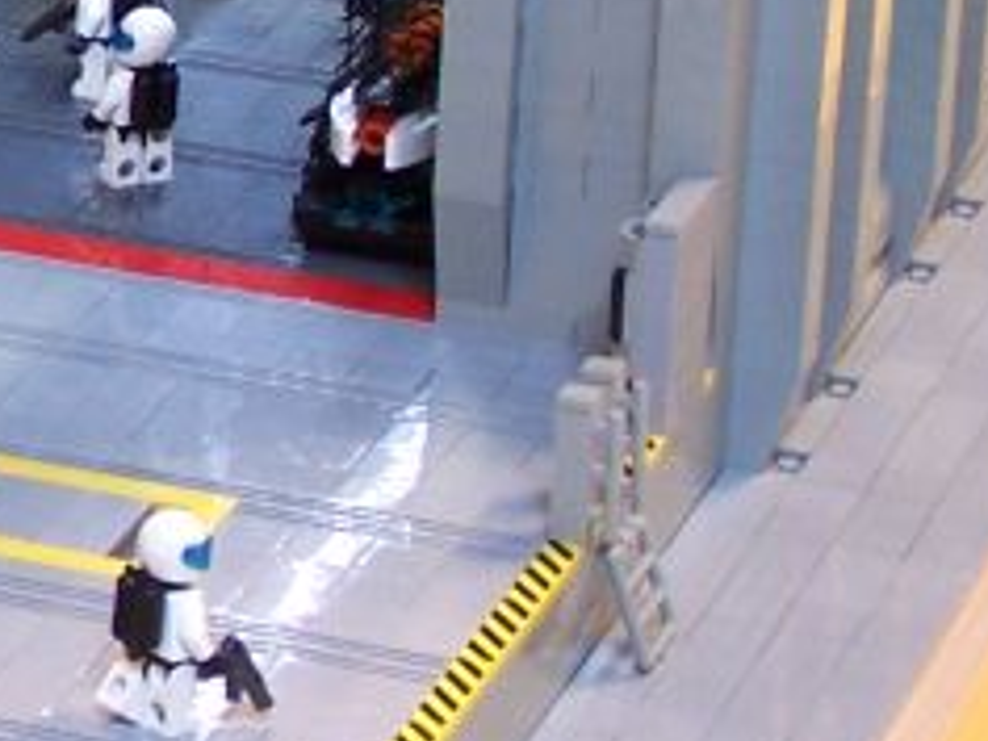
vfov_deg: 6.1
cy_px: -100
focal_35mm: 243
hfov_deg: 8.0
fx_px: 6936
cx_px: -561
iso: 80
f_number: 3.1
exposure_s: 1/8
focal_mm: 9.3
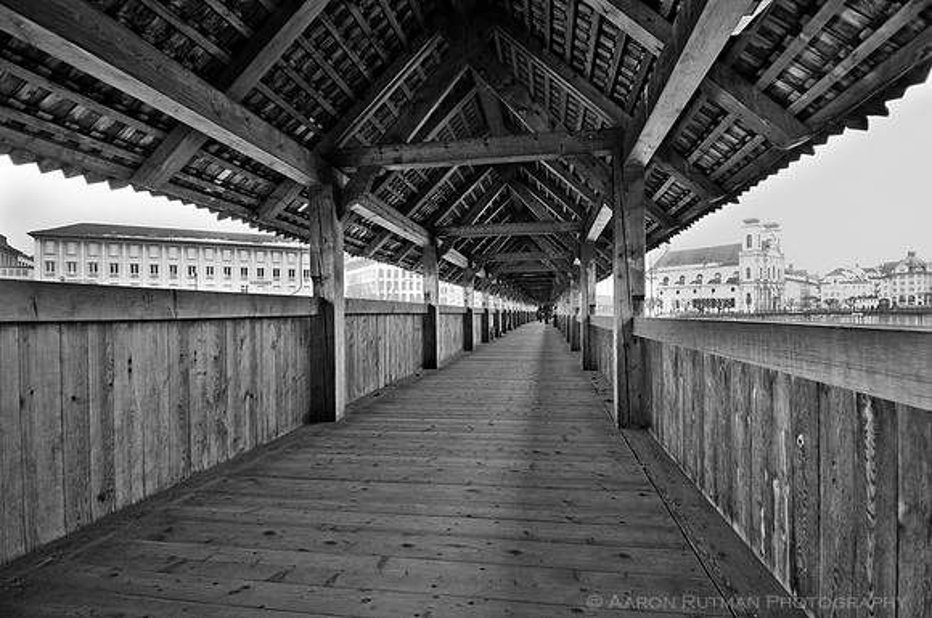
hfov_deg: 90.1
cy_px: 309
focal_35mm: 18
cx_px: 466
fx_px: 465
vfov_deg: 67.2
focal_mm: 12
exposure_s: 1/100
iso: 200
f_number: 5
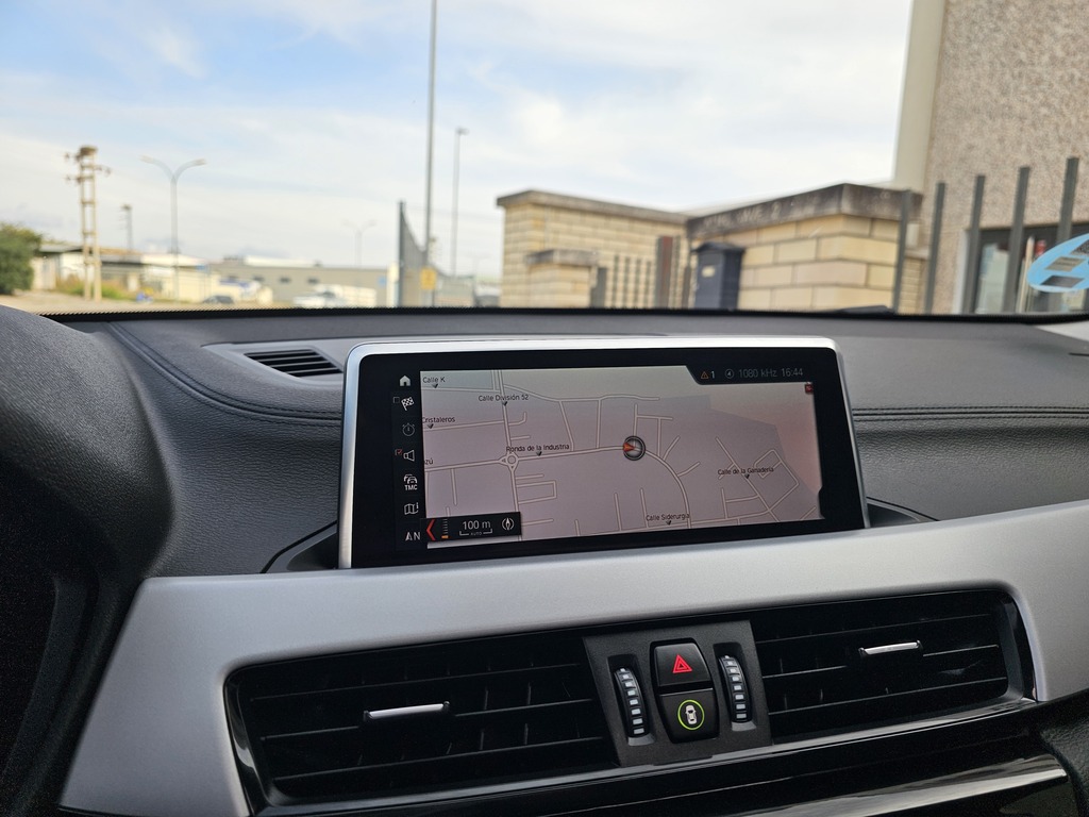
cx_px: 544
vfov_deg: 58.9
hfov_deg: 73.9
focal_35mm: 23
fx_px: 724
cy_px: 408
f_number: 1.7
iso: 10
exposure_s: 1/300
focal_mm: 6.3
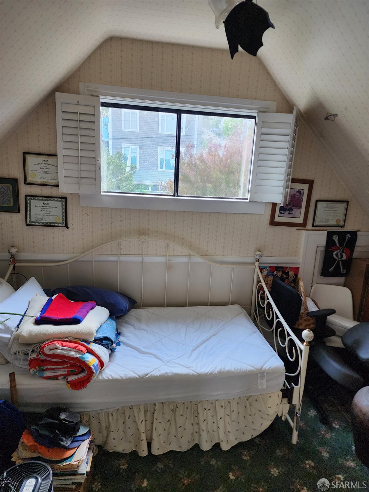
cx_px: 184
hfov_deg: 58.9
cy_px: 246
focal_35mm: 23
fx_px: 327
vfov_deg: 73.9
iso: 320
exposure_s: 1/120
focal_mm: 6.4
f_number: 1.8
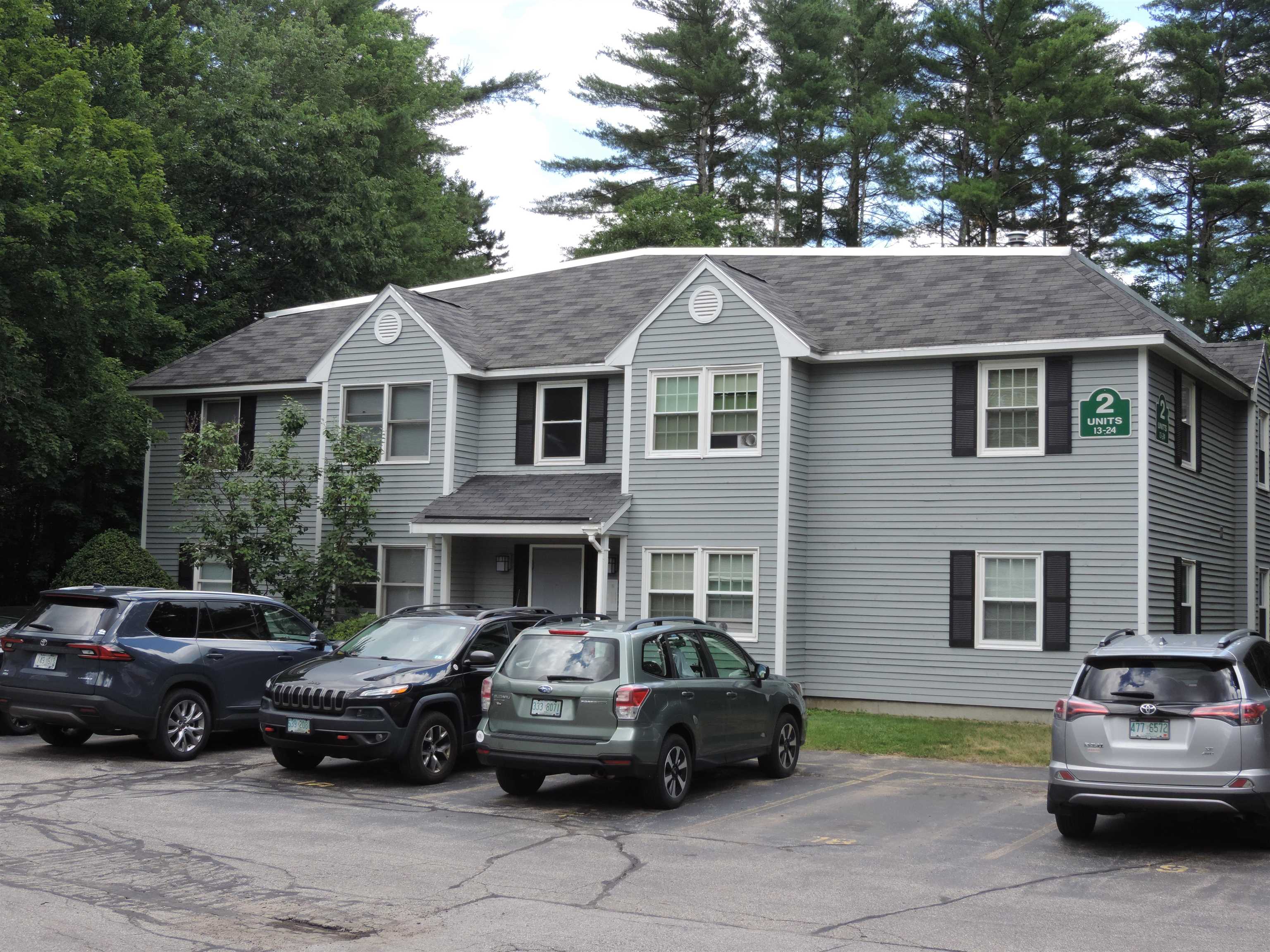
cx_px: 635
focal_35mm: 47
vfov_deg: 30.9
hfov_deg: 40.4
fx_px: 1724
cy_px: 476
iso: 80
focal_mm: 8.3
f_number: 3.5
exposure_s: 1/250
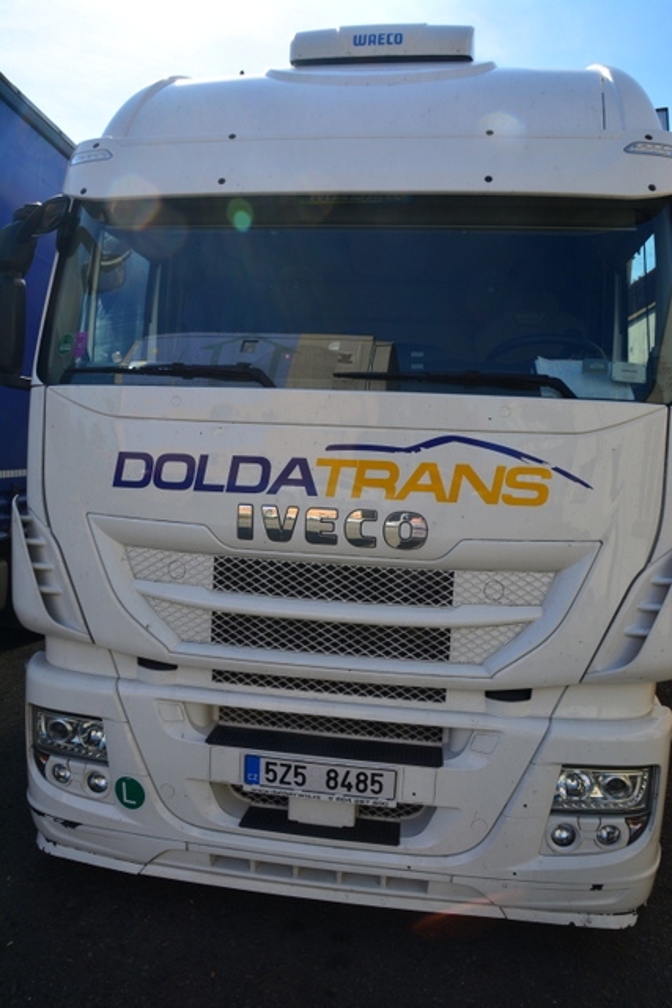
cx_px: 336
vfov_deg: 70.4
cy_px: 504
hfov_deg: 50.4
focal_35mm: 26
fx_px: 714
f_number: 8
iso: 100
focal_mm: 17
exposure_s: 1/250
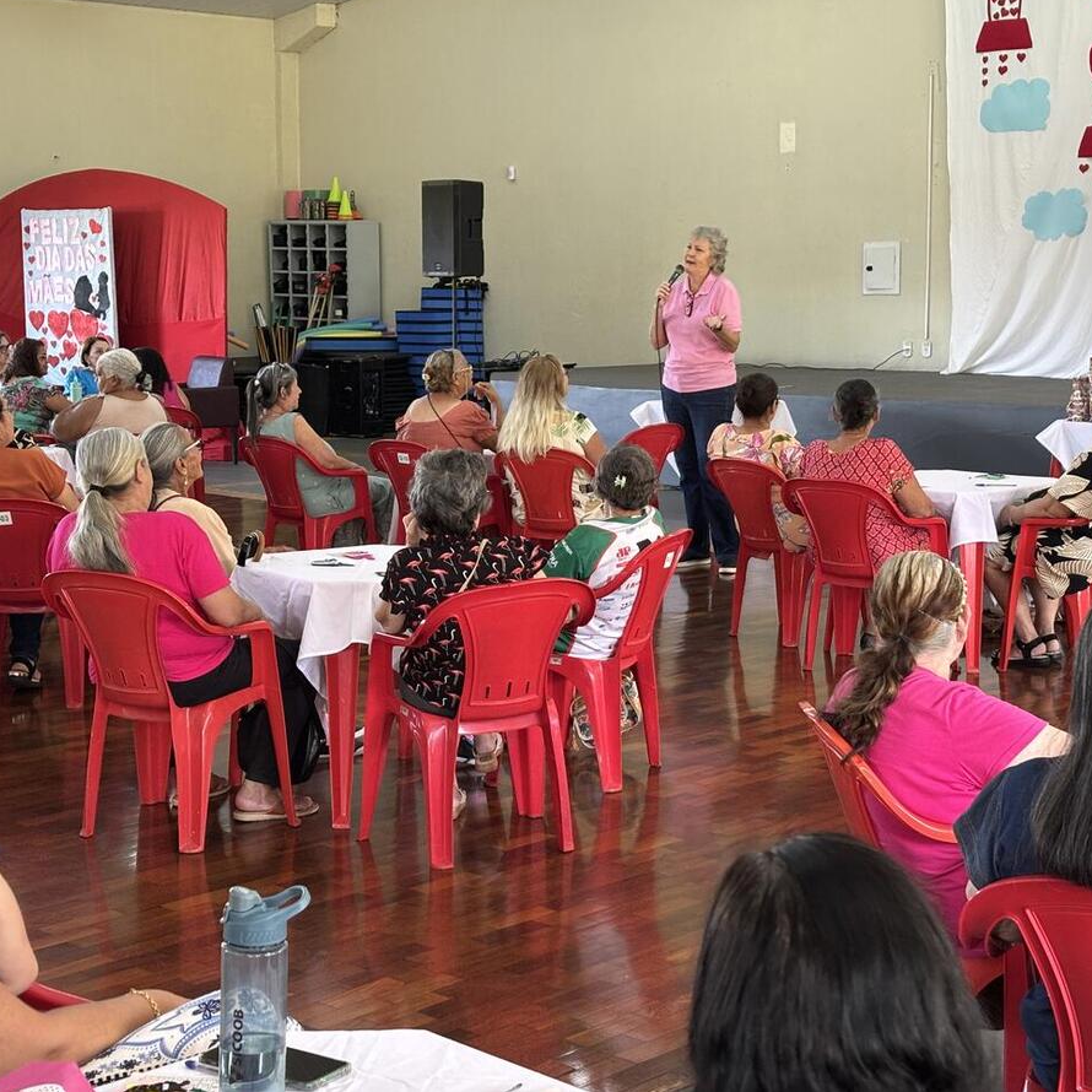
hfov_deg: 27.7
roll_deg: +0.2
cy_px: 541
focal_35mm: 62
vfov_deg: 27.7
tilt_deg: -6.9
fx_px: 2213
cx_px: 550
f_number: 1.6
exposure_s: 1/40
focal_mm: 5.96
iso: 125
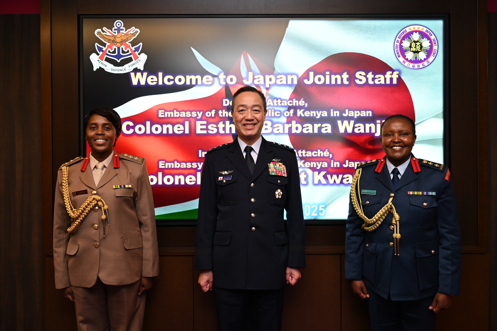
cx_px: 248
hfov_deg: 62.0
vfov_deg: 43.6
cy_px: 166
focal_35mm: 30
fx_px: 414
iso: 2000
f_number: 4
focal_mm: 30
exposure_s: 1/200
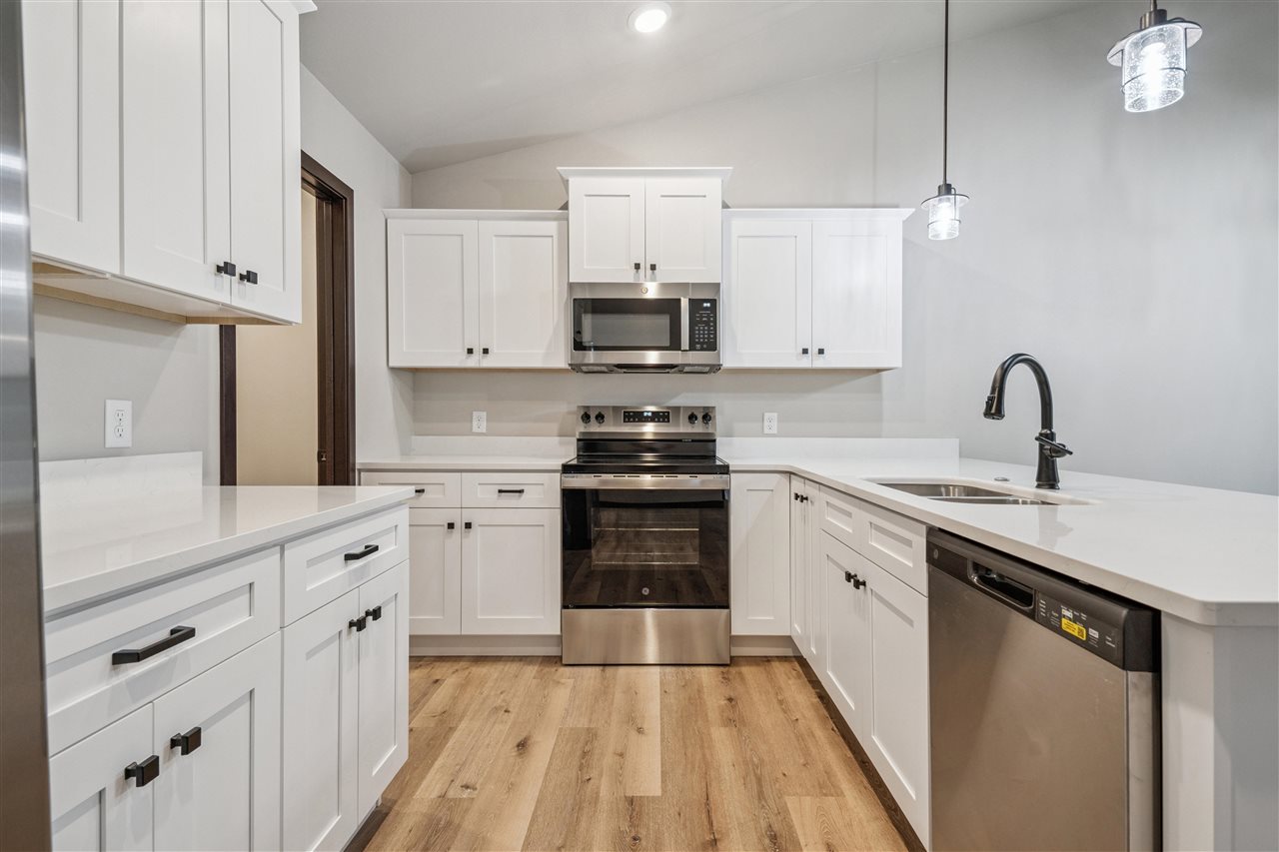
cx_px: 640
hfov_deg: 93.3
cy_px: 426
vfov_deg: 70.4
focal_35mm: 17
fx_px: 604
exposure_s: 1/30
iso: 800
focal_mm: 17
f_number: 8
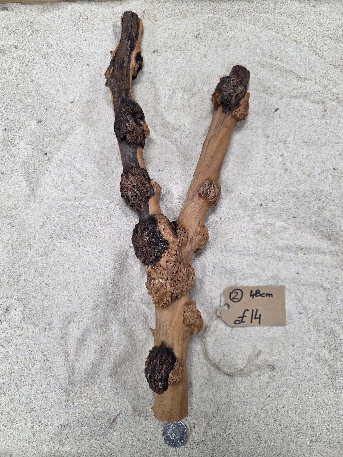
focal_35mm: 23
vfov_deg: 73.9
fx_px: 304
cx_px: 172
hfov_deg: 58.9
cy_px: 228
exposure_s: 1/180
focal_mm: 6.3
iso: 200
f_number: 1.7
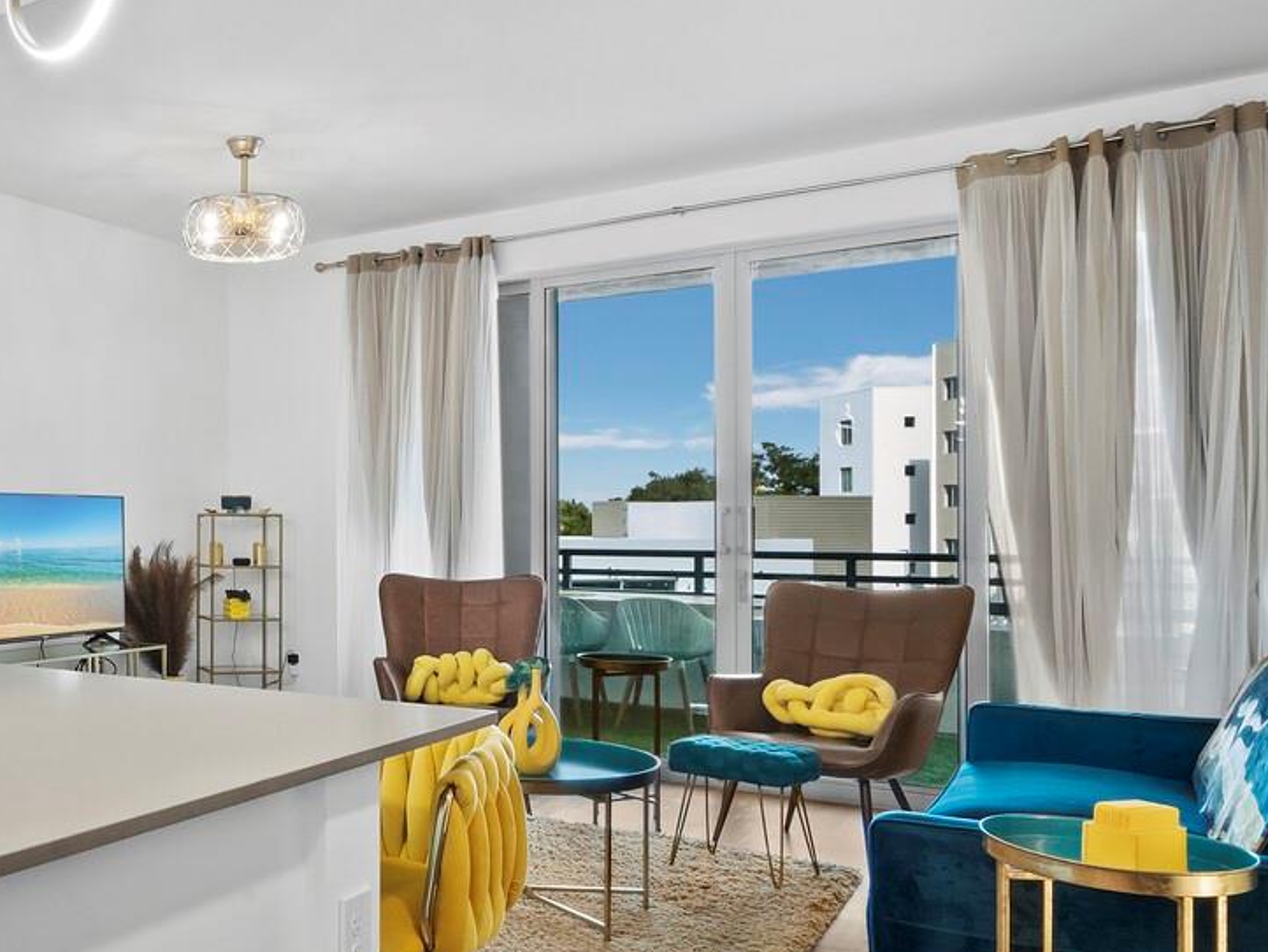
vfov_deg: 45.4
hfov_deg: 51.6
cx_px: 132
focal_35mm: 31
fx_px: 1136
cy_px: 541
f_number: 11
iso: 400
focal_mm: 7
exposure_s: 1/3
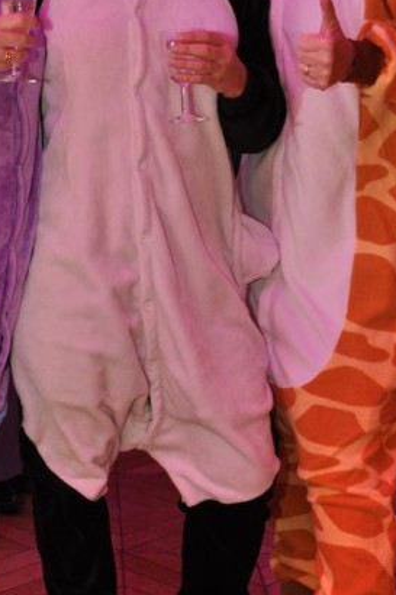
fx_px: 1505
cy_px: 249
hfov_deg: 14.9
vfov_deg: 22.4
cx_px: 96
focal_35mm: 91
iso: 800
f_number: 4
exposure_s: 1/60
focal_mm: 26
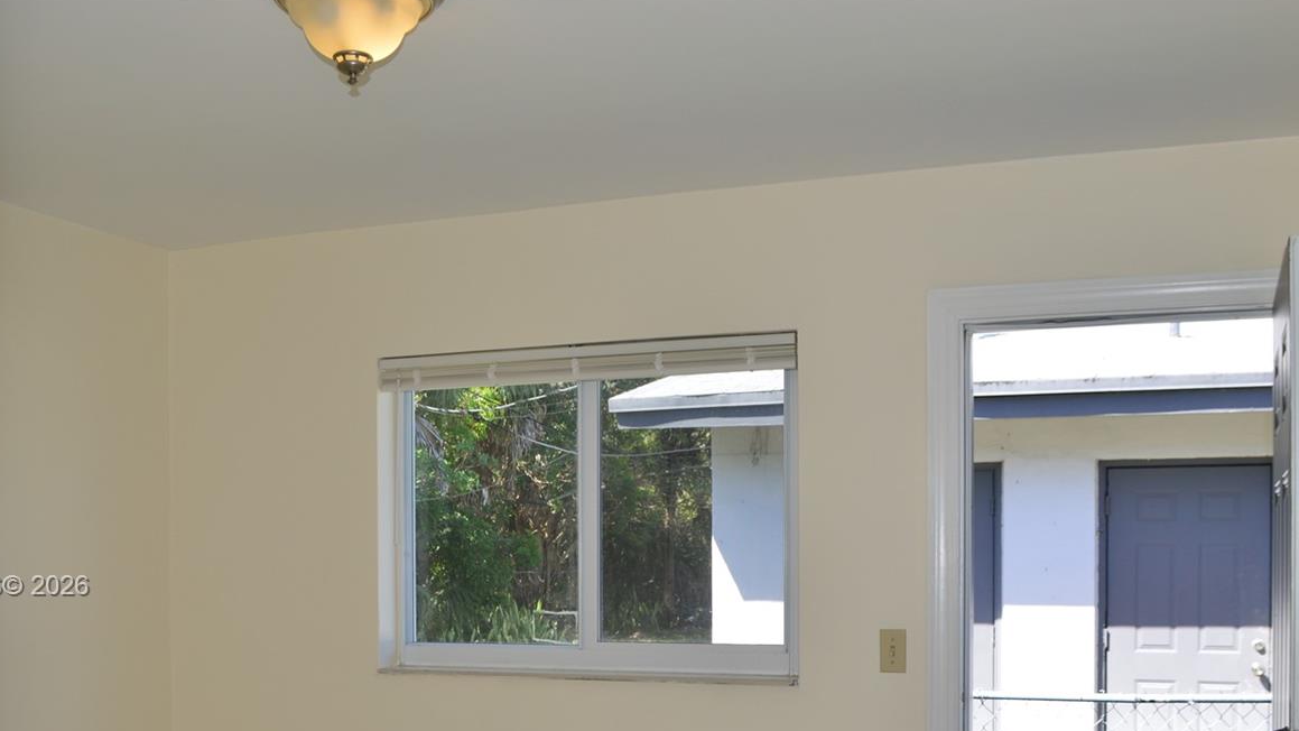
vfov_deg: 29.7
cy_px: 588
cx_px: 637
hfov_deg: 51.6
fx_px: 1343
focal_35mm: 39
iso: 100
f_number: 5.6
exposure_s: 1/100
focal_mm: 18
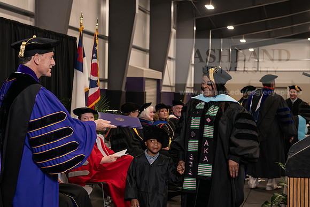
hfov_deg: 32.4
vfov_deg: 21.9
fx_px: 534
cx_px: 155
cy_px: 104
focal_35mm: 62
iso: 2000
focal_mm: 62
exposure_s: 1/125
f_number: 5
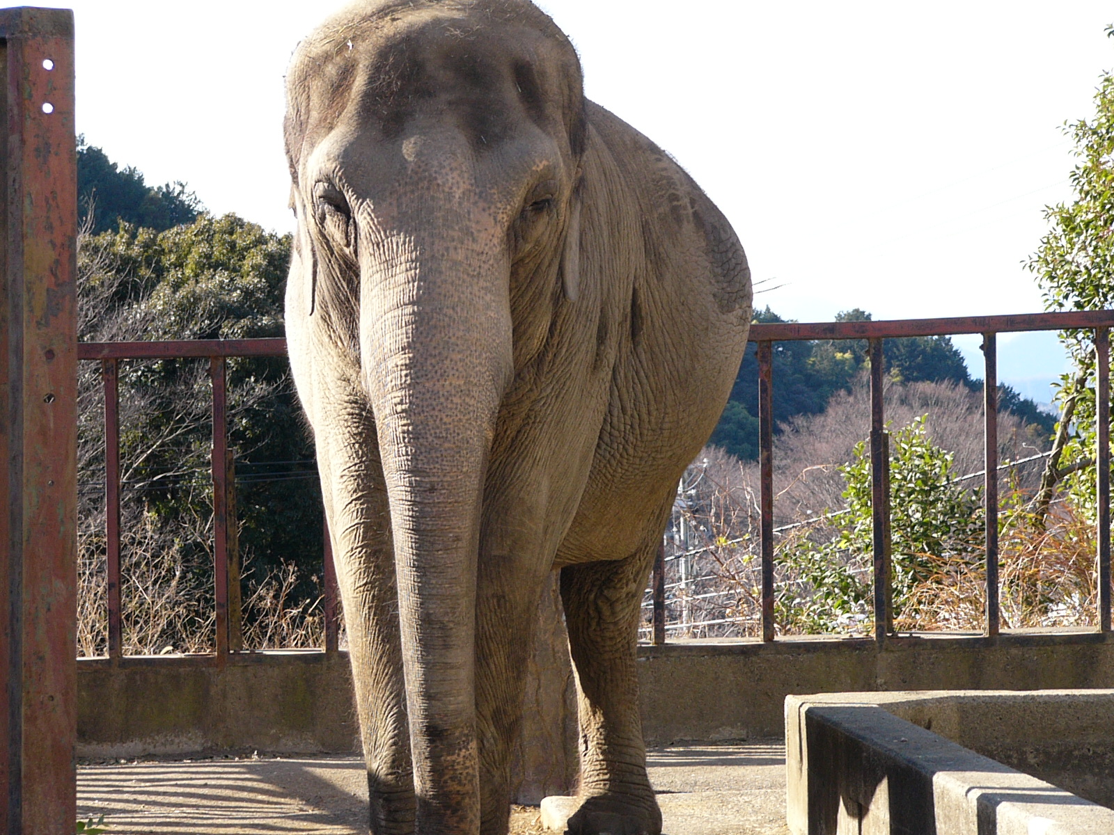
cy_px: 418
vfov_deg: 12.0
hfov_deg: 16.0
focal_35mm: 123
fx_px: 3958
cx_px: 557
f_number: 4
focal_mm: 16.2
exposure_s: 1/160
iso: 50
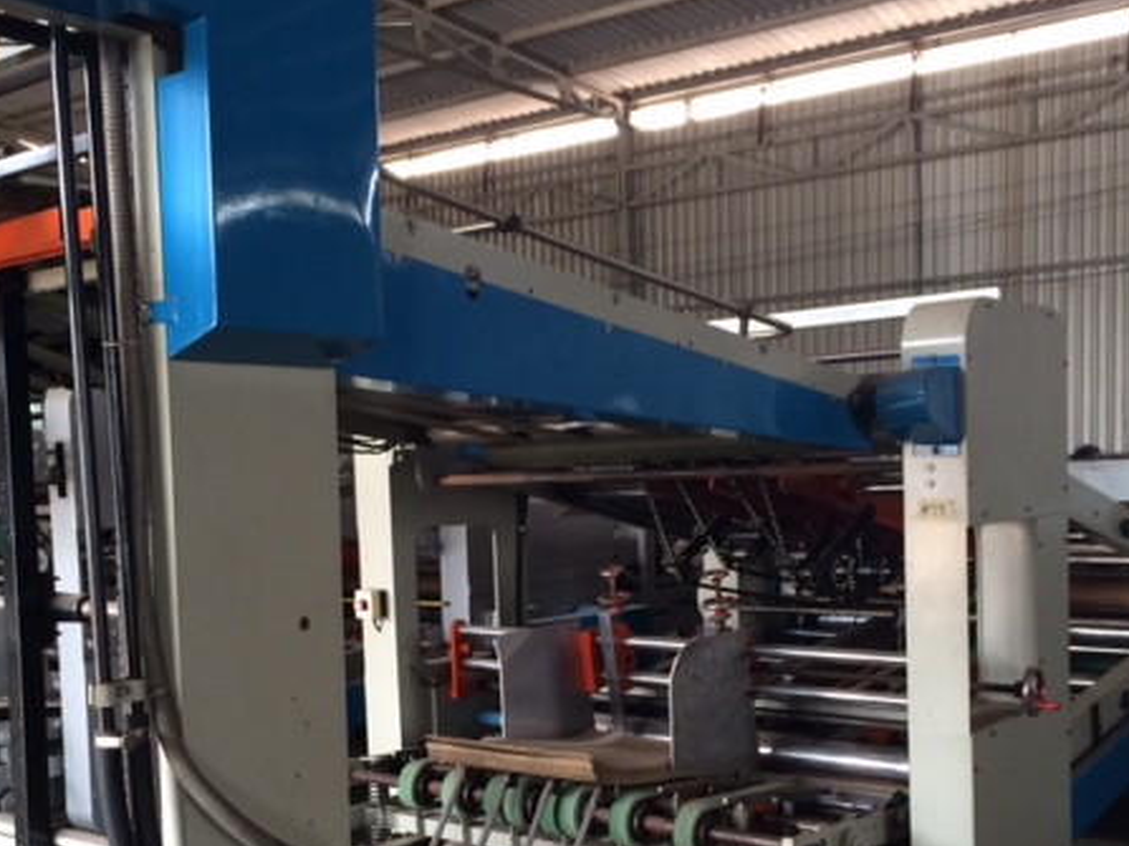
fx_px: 1402
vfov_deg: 33.2
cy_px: 576
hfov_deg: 43.7
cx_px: 472
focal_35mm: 43
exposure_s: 1/30
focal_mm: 4.12
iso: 50
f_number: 2.2
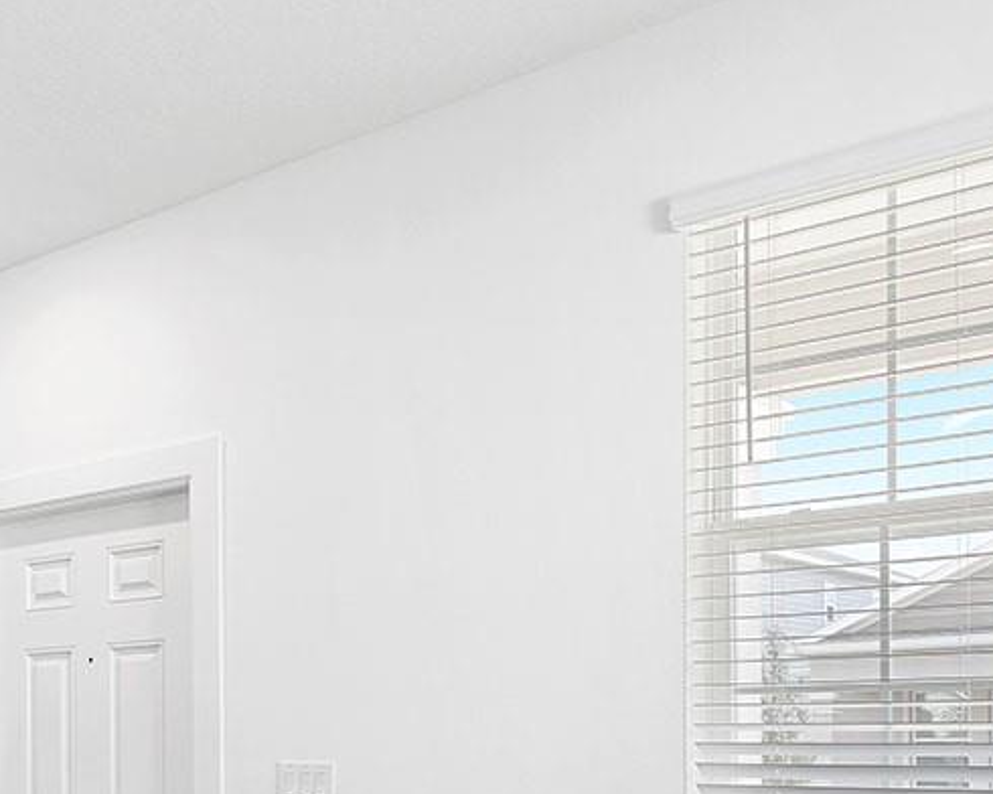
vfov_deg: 29.4
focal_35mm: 49
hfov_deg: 32.1
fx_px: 1440
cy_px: 733
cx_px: -178
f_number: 9
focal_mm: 16
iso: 250
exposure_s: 1/13
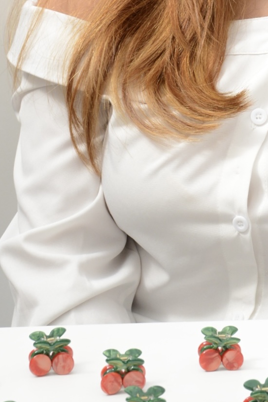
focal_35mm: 133
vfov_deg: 15.3
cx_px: 233
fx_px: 1485
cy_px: 50
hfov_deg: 10.3
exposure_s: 1/320
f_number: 9
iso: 500
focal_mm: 34
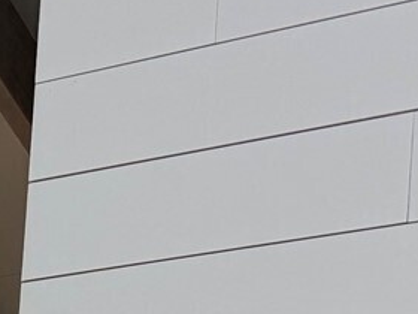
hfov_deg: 12.8
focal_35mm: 137
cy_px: 828
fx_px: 1654
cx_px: -384
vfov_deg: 9.3
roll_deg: -3.0
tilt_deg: +2.2
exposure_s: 1/671
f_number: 1.78
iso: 100
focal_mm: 6.76
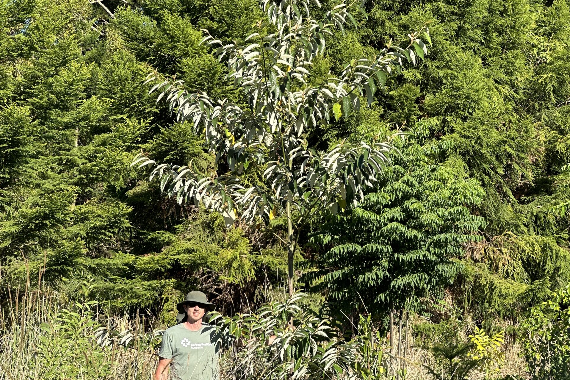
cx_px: 285
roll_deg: -0.1
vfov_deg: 12.8
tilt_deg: +11.7
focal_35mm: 107
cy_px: 128
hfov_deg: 19.1
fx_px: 1694
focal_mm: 9
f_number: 2.8
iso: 32
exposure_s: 1/288
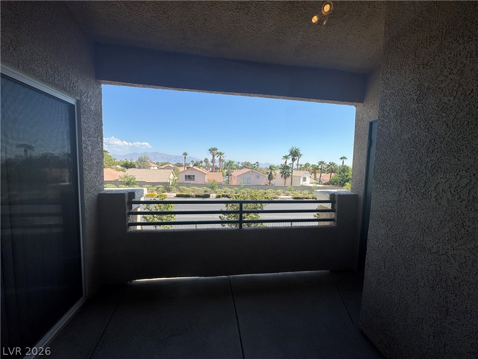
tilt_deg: -5.5
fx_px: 193
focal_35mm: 14
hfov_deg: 102.1
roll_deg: -1.7
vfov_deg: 85.7
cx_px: 239
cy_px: 180
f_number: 2.2
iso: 40
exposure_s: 1/1567
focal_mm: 2.22
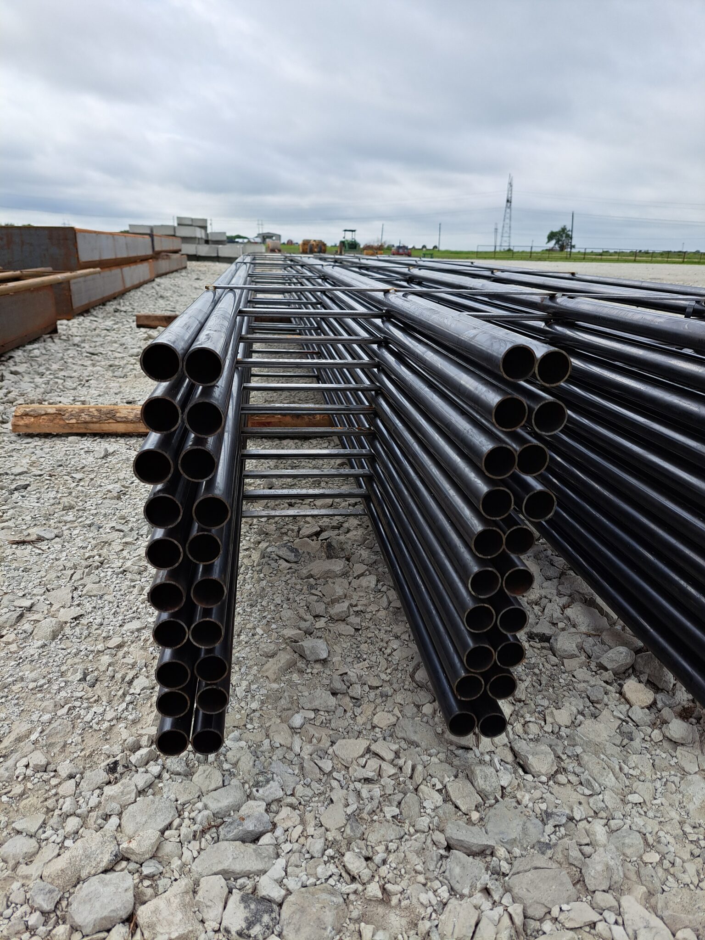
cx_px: 352
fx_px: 652
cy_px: 470
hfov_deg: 56.8
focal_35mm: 24
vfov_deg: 71.6
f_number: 1.8
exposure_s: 1/1802
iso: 50
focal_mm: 5.23
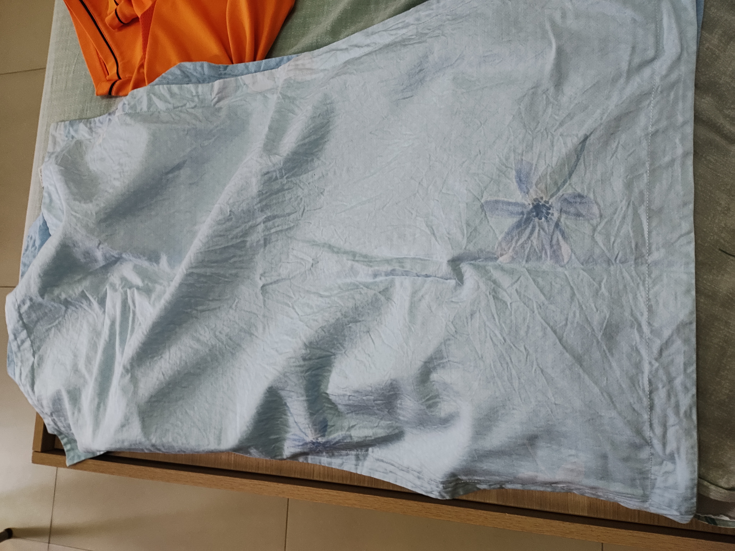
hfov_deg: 67.3
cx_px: 368
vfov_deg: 53.1
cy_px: 276
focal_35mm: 26
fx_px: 552
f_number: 1.8
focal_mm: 4.26
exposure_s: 1/30
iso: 492
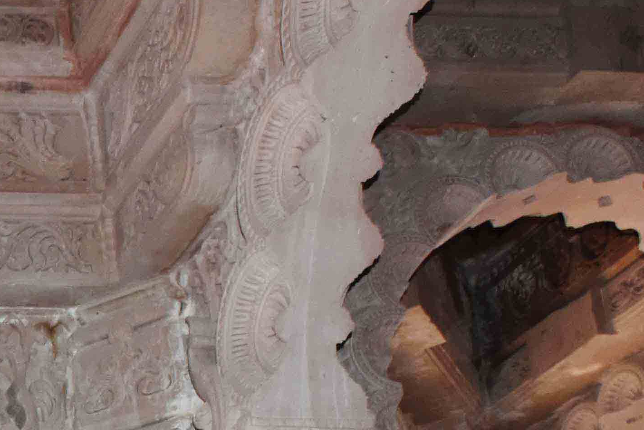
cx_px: -490
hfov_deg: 18.5
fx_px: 1575
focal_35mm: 88
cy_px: 832
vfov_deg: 13.5
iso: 1250
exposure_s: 1/250
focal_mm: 17
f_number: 7.1
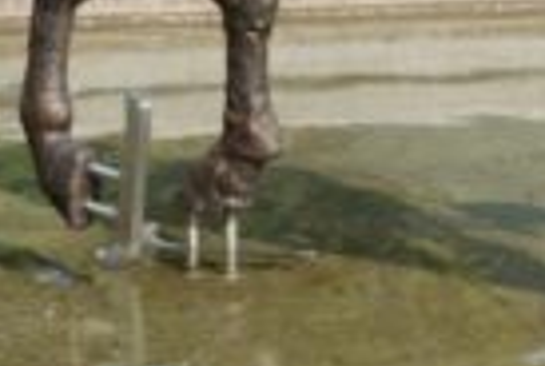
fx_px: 5143
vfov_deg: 4.1
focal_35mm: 339
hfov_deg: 6.1
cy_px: -177
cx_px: 414
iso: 100
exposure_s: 1/60
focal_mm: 62
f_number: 11
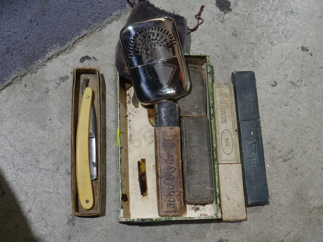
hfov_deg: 38.2
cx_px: 162
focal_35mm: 50
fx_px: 467
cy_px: 121
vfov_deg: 29.1
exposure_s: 1/60
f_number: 5.3
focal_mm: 25
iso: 400
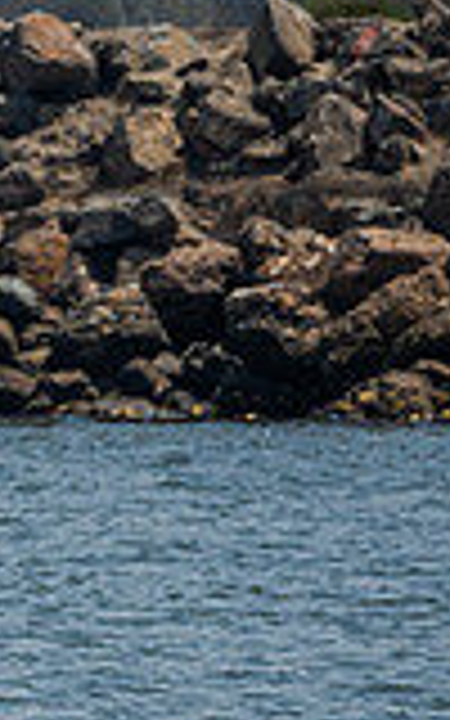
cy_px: 373
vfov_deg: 1.8
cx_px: -960
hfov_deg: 1.1
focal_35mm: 1164
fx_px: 22840
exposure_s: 1/1600
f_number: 8
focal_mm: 250
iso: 320
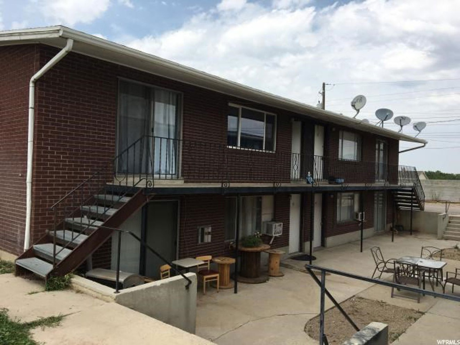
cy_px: 172
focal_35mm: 29
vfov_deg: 48.2
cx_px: 230
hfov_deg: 61.7
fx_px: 385
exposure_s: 1/1789
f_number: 2.2
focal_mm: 4.15
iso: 25
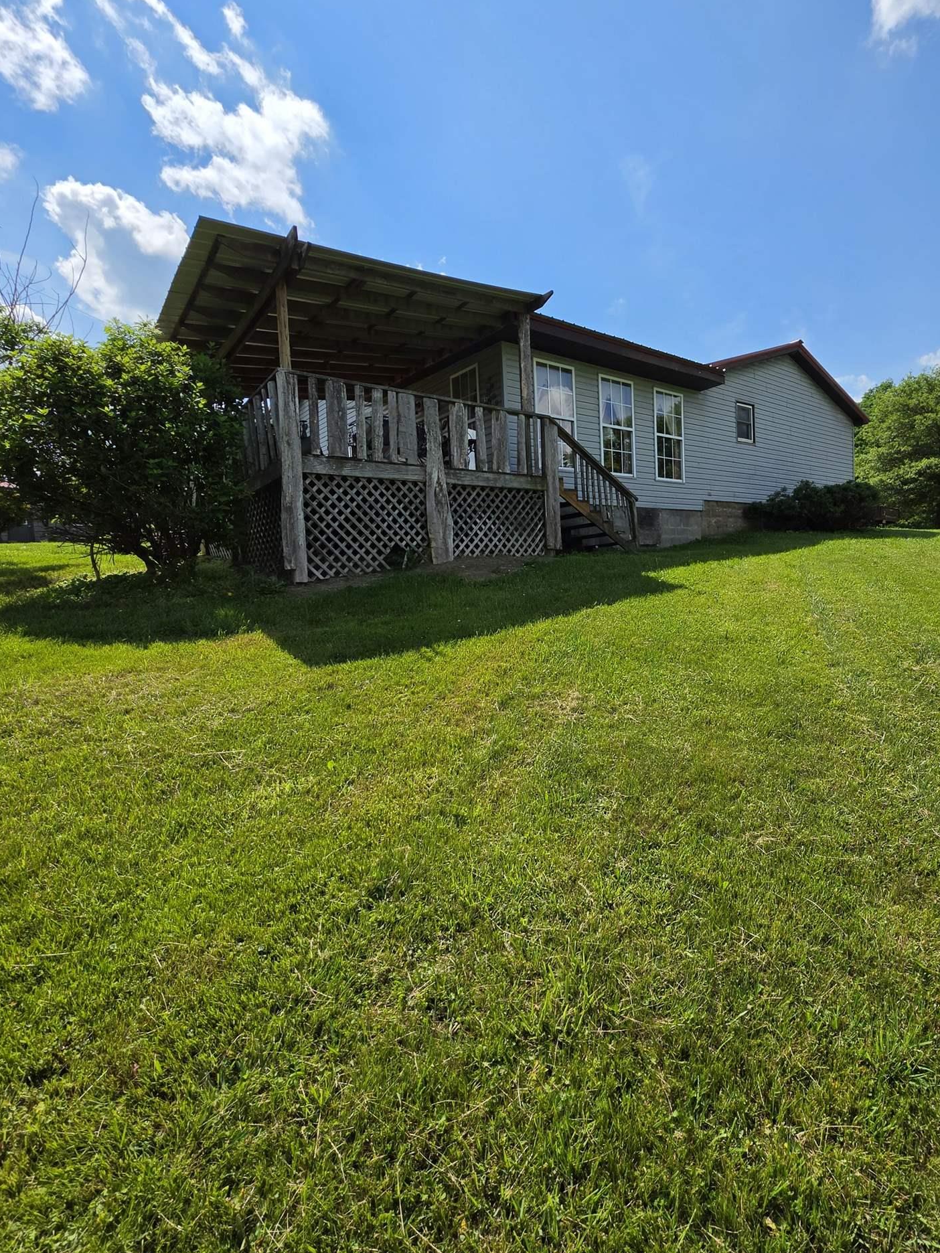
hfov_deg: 77.4
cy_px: 608
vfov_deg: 94.5
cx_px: 555
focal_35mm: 16
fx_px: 579
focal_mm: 2.2
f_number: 1.9
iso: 32
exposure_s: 1/3134
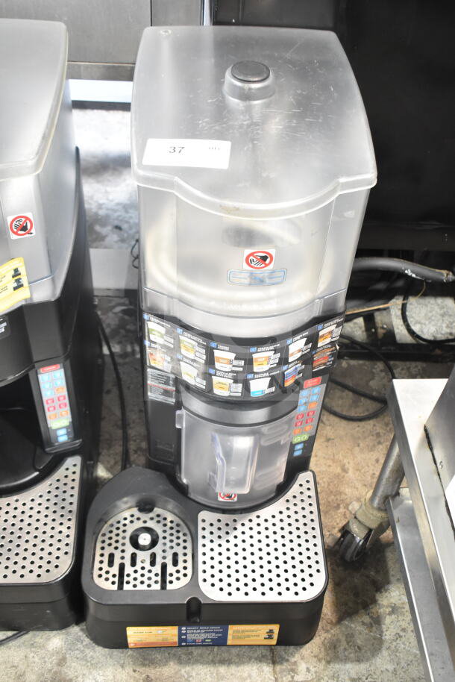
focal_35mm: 39
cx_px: 228
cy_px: 341
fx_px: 739
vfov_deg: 49.5
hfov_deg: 34.2
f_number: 4
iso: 1600
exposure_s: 1/50
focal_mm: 26
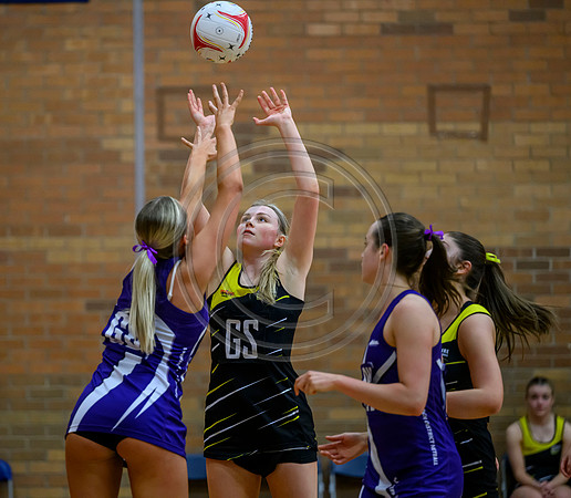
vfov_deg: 8.3
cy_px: 249
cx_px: 232
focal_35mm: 195
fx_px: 3422
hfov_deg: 9.5
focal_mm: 165
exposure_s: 1/1000
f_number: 2.8
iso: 5000
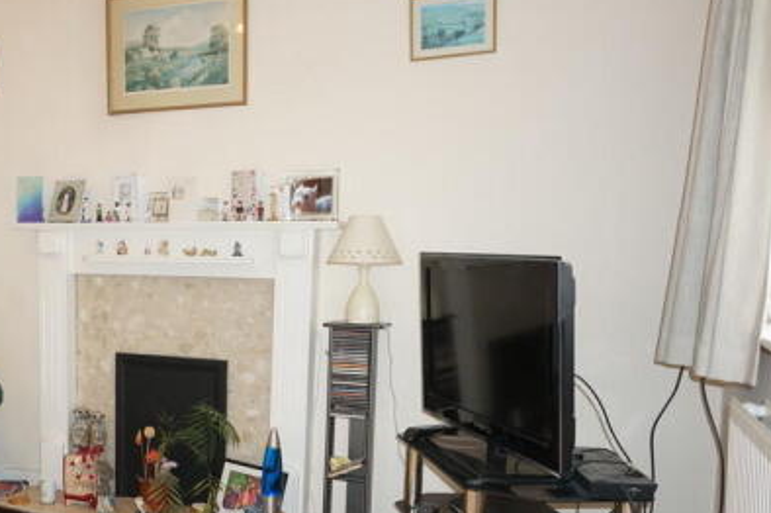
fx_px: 856
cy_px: 337
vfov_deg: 33.1
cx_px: 145
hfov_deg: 45.8
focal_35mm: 40
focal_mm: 16
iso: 640
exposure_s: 1/60
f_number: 4
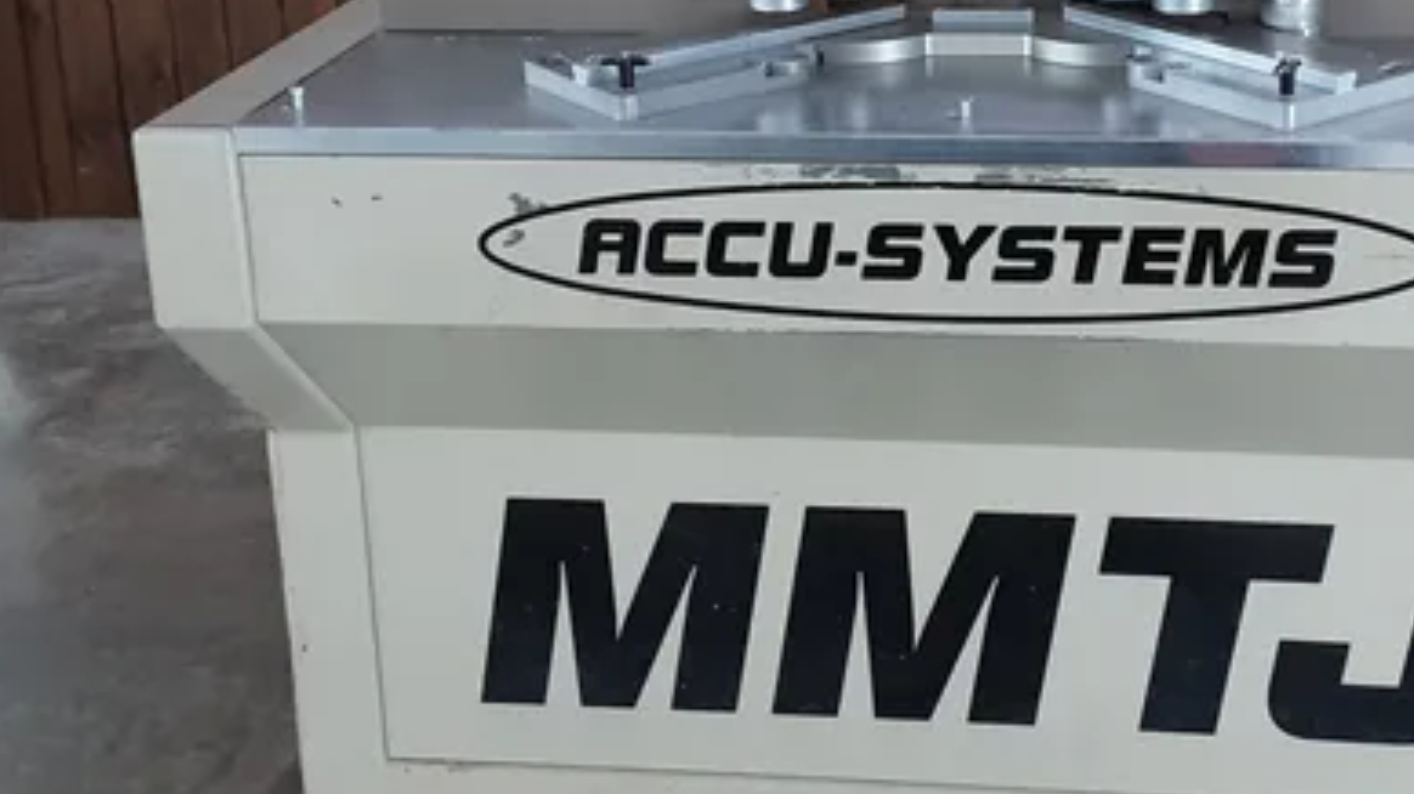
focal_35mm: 59
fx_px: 2212
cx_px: 951
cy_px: 126
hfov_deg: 35.1
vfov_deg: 20.1
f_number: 1.9
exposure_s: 1/24
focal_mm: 2.9
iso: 160
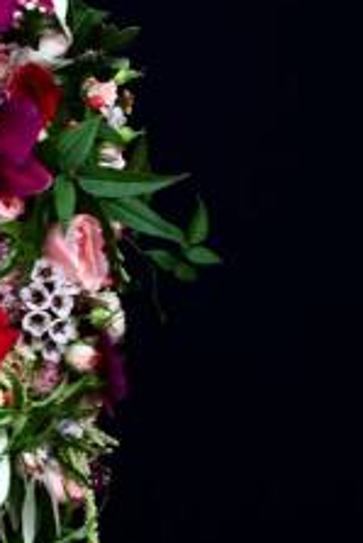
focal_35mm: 78
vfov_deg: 25.8
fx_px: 1178
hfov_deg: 17.0
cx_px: -34
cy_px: 375
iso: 1600
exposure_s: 1/1.25
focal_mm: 29
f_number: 22
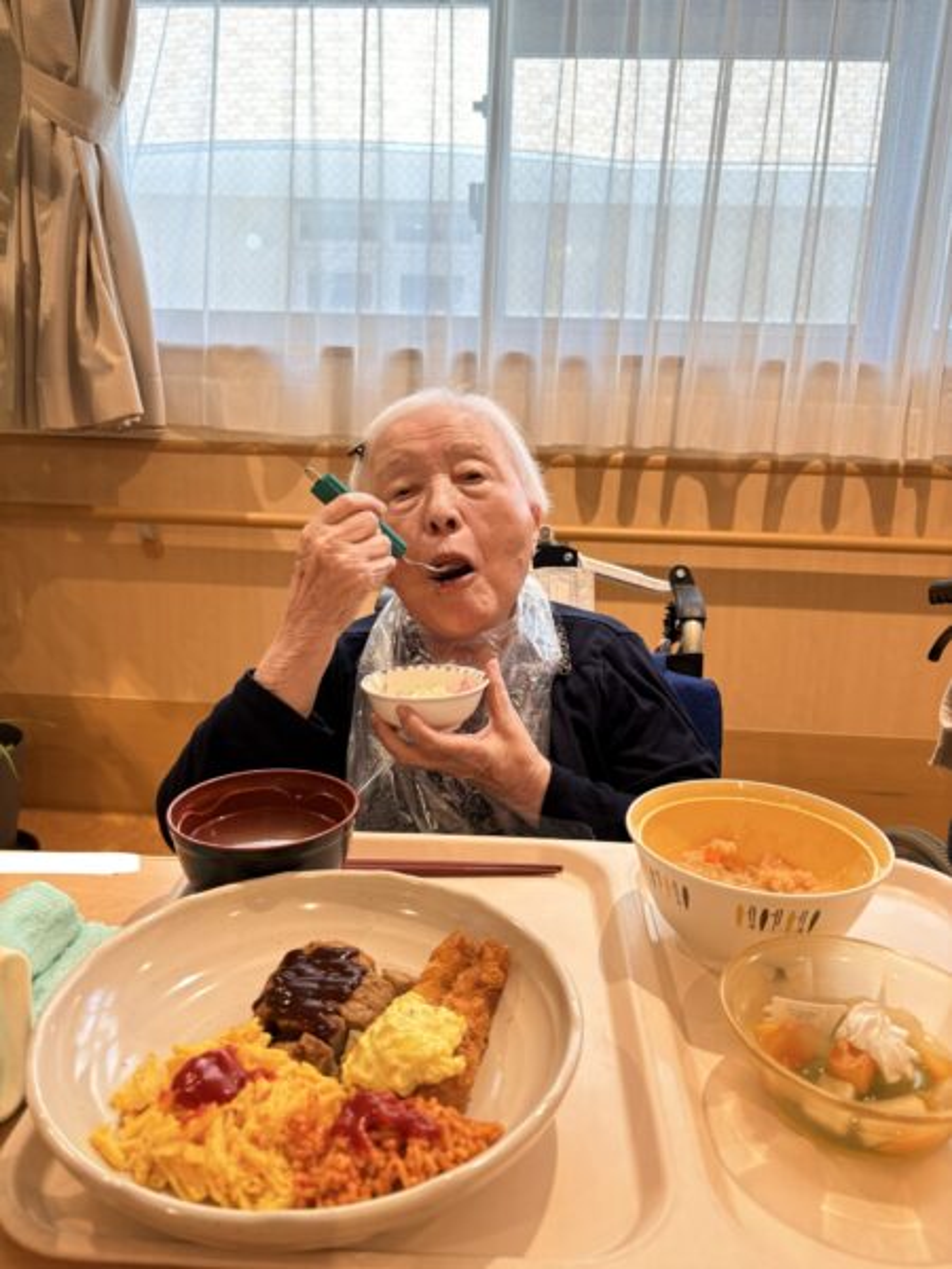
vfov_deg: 67.3
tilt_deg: -14.4
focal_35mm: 26
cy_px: 634
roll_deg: -1.9
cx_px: 476
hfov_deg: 53.1
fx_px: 953
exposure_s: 1/60
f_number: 1.6
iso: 100
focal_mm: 5.96
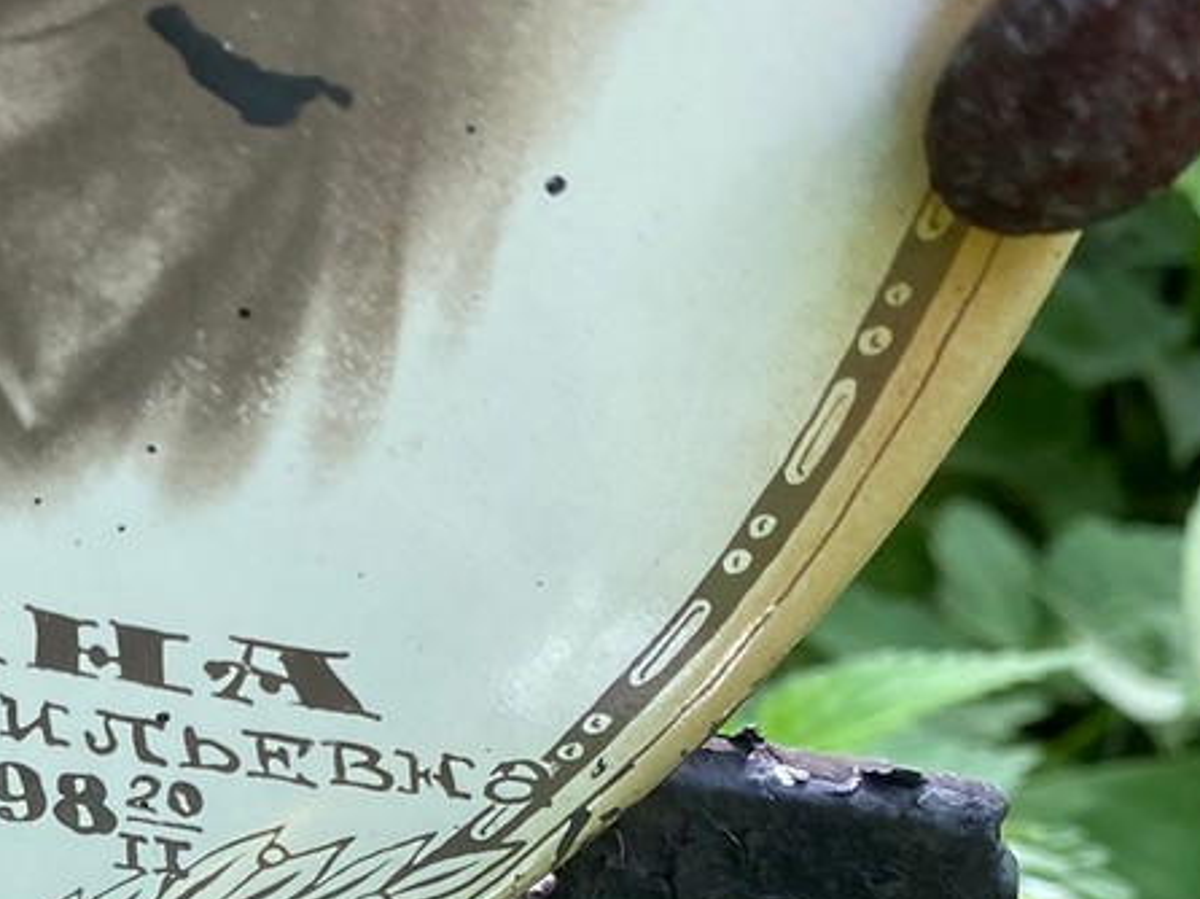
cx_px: -180
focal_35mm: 84
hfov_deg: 21.8
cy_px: 1141
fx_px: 2910
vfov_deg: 16.6
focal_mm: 4.25
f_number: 1.8
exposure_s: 1/122
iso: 40
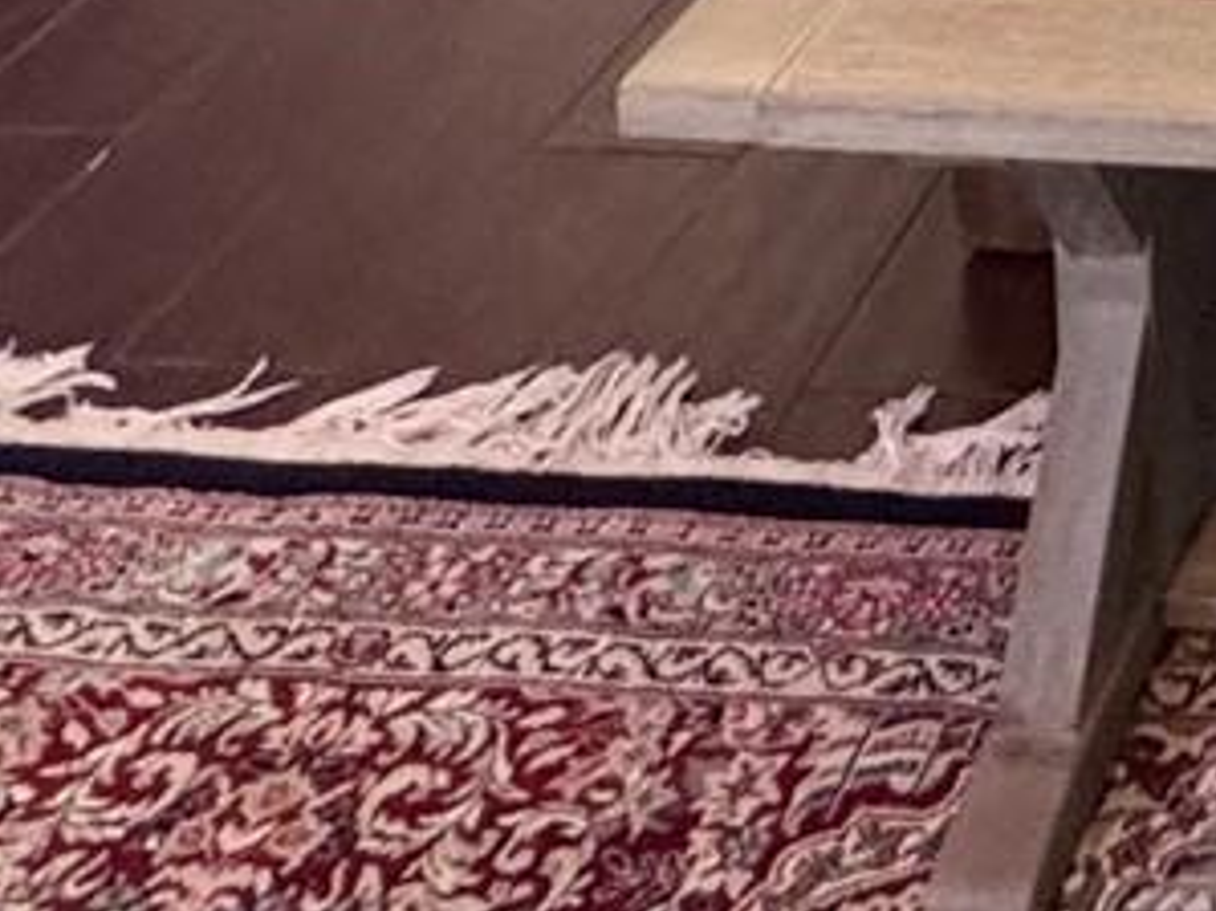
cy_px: -1261
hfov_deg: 20.1
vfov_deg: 13.9
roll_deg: +0.4
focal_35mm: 75
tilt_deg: -9.3
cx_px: 2078
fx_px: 2634
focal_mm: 2.22
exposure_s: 1/60
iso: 320
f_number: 2.2
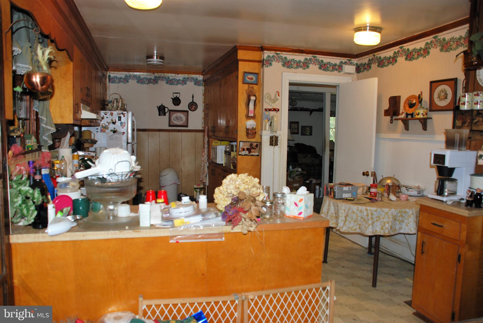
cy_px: 162
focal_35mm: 27
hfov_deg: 67.3
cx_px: 242
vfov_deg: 48.0
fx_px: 363
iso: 200
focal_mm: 18
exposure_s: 1/60
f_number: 3.5
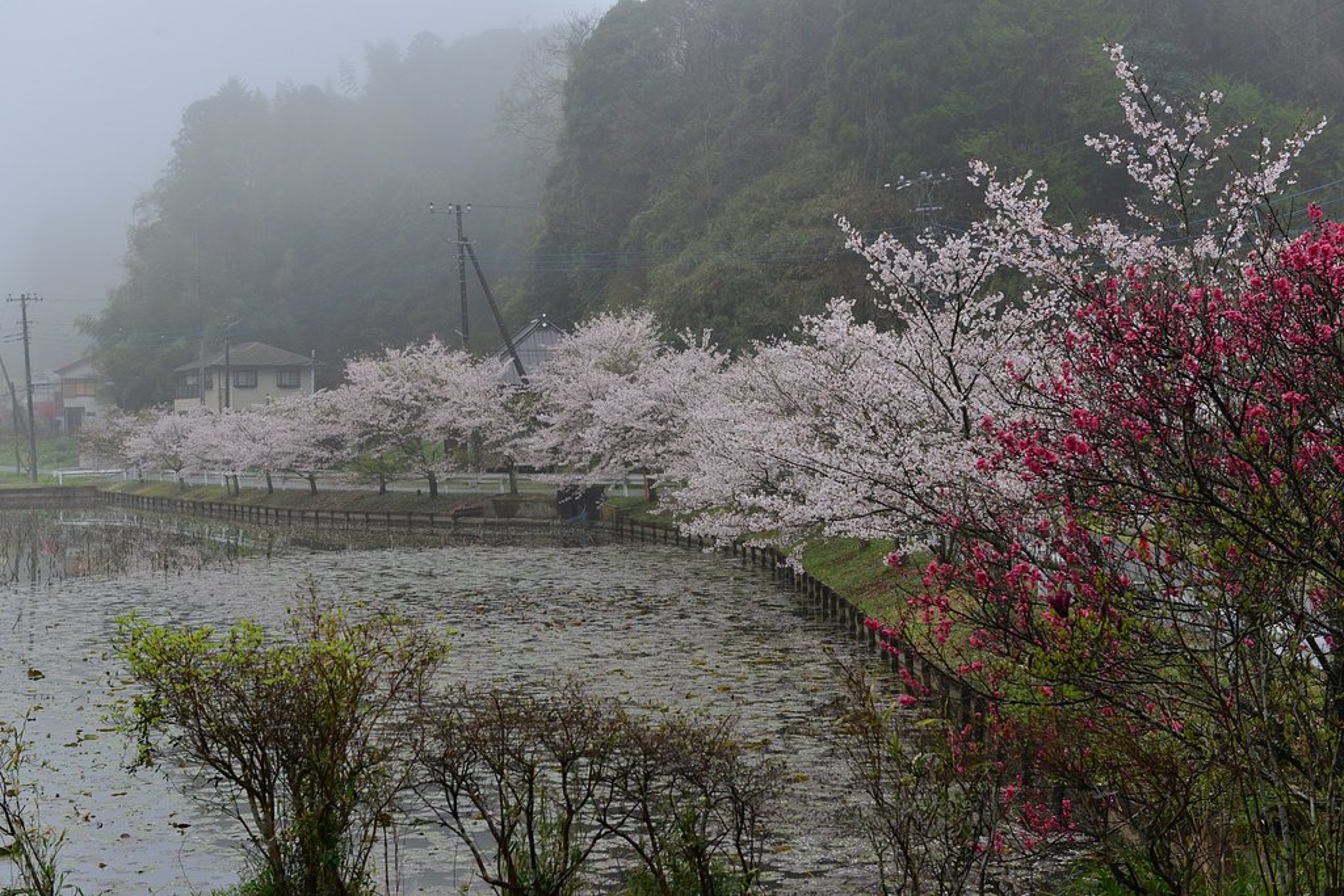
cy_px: 448
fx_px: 2315
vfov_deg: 21.9
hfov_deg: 32.4
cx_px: 672
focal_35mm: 62
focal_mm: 62
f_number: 8
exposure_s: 1/200
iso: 400
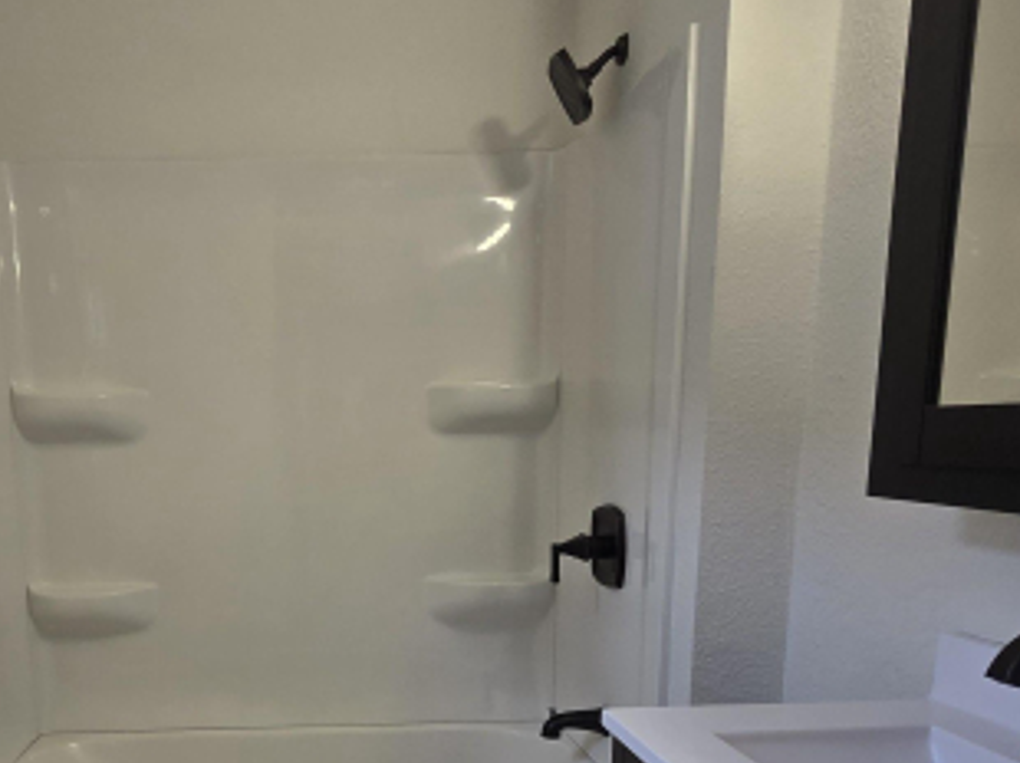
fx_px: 824
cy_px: 605
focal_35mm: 28
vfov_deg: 47.1
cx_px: 308
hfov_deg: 61.3
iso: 80
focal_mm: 2.2
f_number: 2.2
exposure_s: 1/120
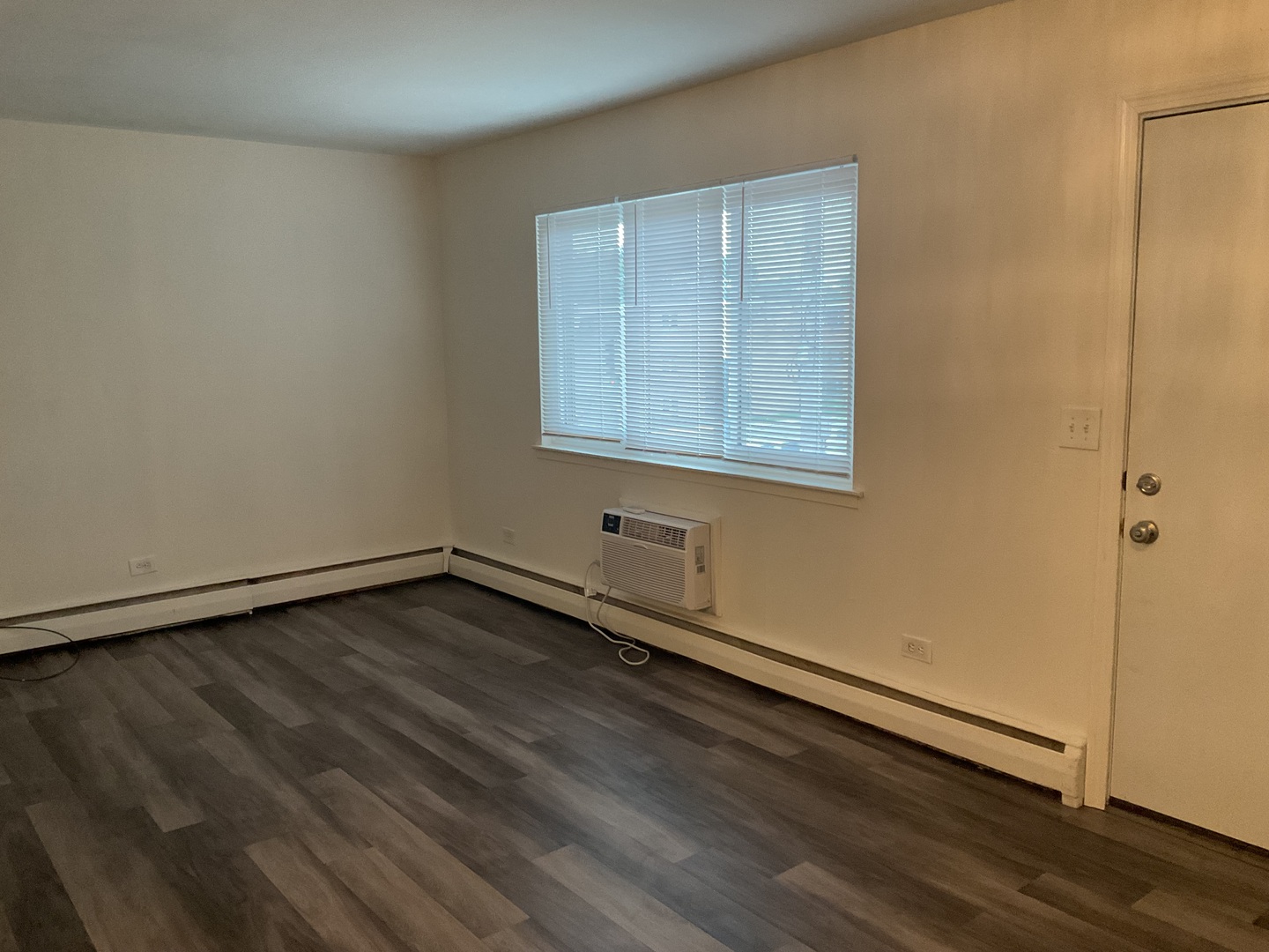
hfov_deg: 61.7
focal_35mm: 29
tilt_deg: -7.1
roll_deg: +0.8
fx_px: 1063
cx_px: 634
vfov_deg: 48.2
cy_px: 476
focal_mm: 3
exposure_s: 1/60
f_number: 1.8
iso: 200
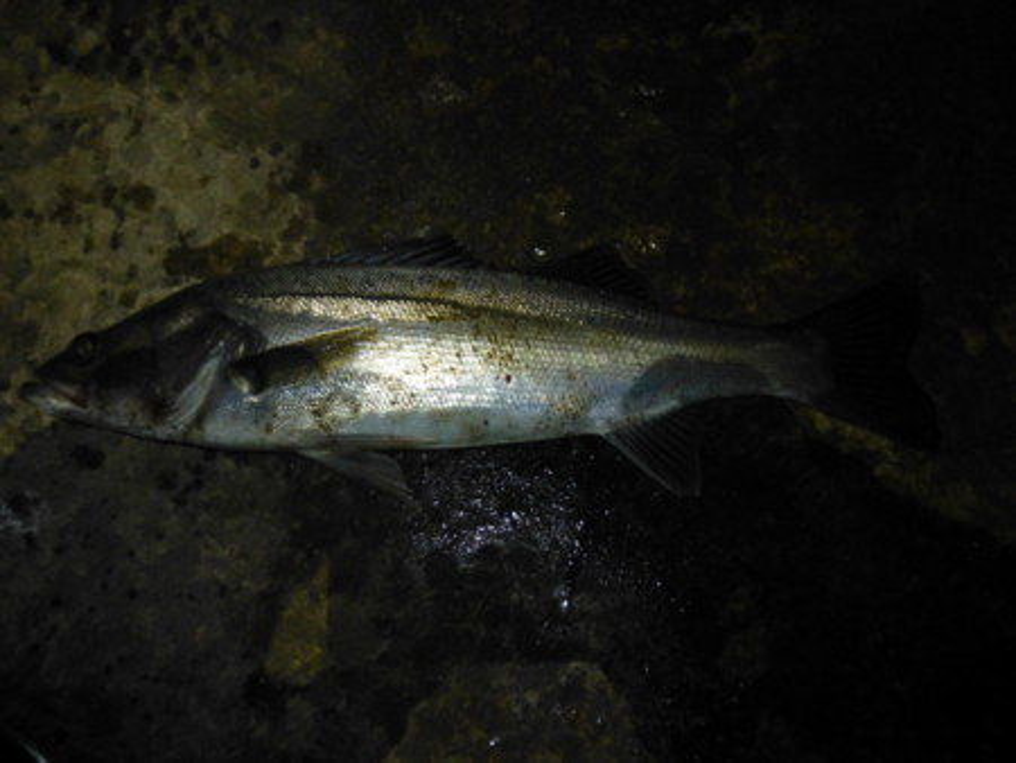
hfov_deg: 67.3
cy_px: 382
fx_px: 764
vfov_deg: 53.1
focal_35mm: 26
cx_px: 508
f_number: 3.1
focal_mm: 4.5
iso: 800
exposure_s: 1/60
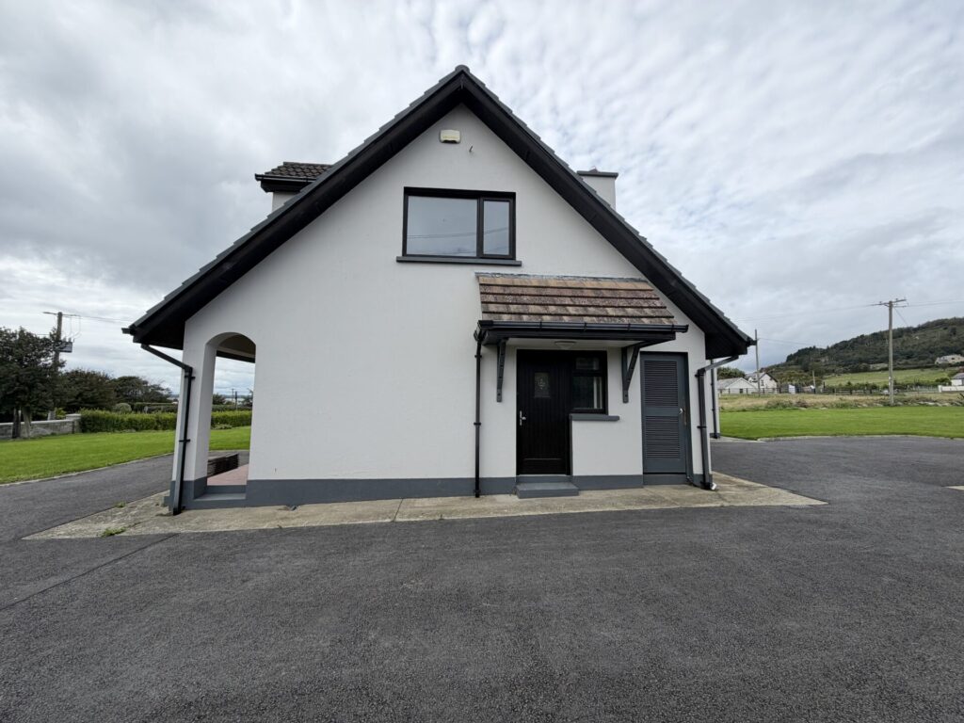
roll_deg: -0.6
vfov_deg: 85.7
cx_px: 482
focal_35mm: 14
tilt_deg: +5.9
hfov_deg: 102.1
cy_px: 362
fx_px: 390
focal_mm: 2.22
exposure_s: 1/770
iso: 20
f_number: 2.2
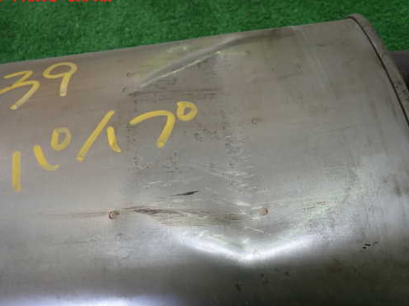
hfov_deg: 60.0
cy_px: 170
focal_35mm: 30
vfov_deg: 46.7
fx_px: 354
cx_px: 209
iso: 200
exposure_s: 1/60
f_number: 2
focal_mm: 4.5
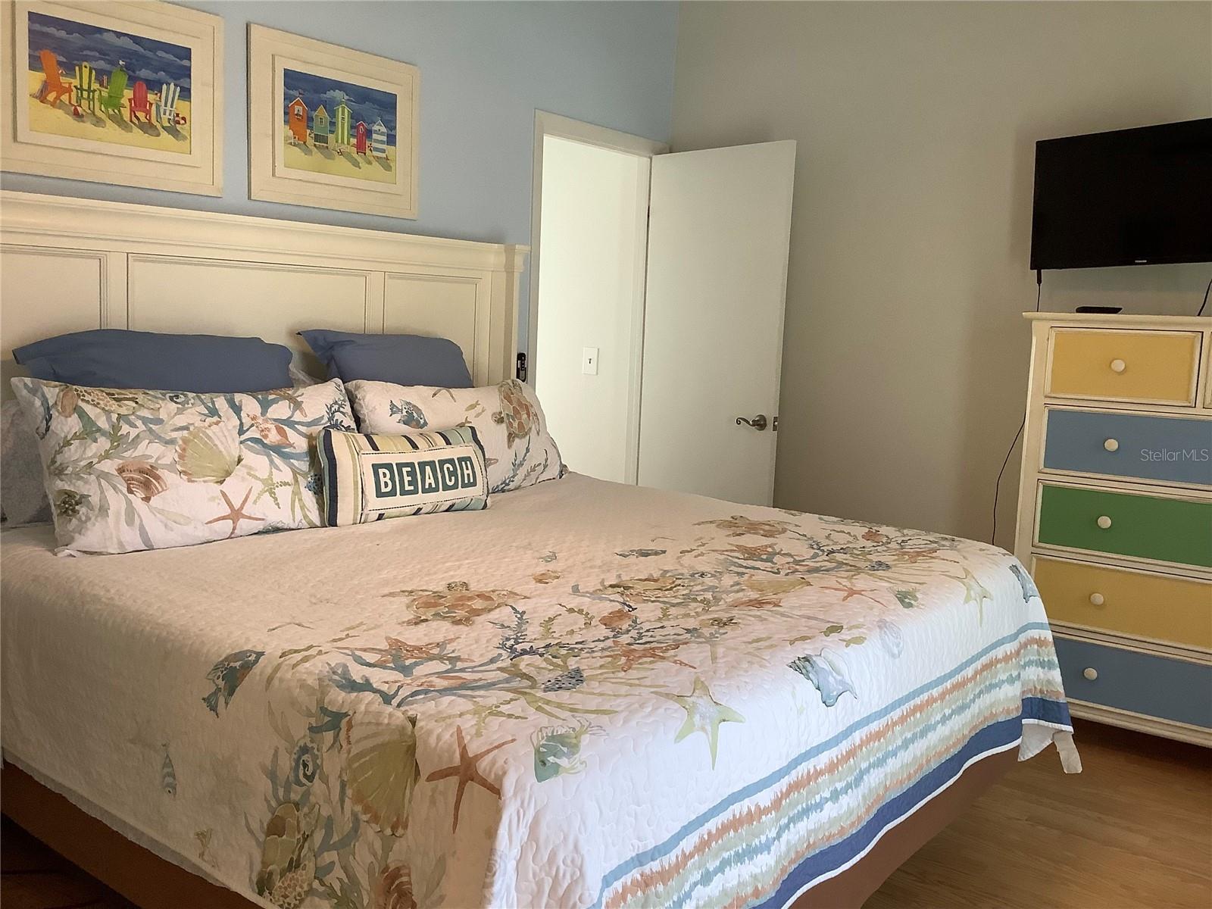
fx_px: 1085
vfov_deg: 45.4
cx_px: 606
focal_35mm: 31
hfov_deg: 58.4
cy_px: 454
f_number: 2.4
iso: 100
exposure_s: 1/60
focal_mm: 3.3
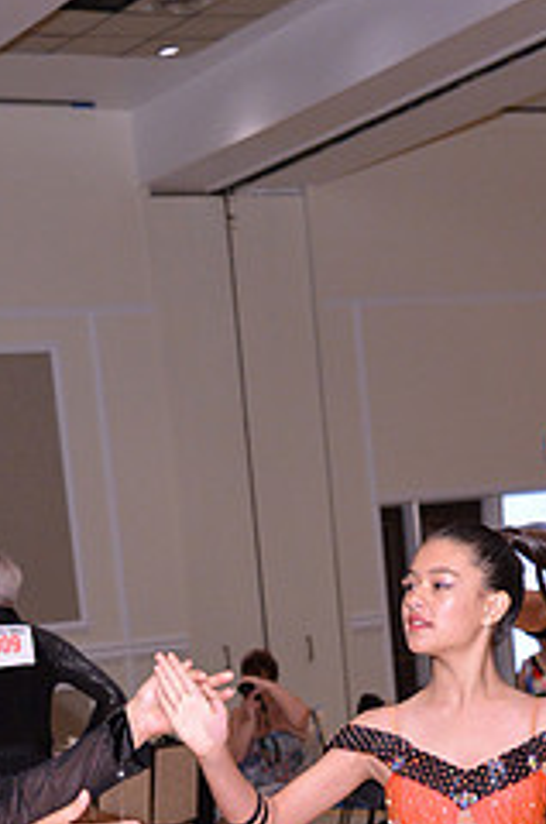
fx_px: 2102
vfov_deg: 20.8
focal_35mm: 92
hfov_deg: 14.8
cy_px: 978
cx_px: 208
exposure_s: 1/250
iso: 2000
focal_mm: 38
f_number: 4.5
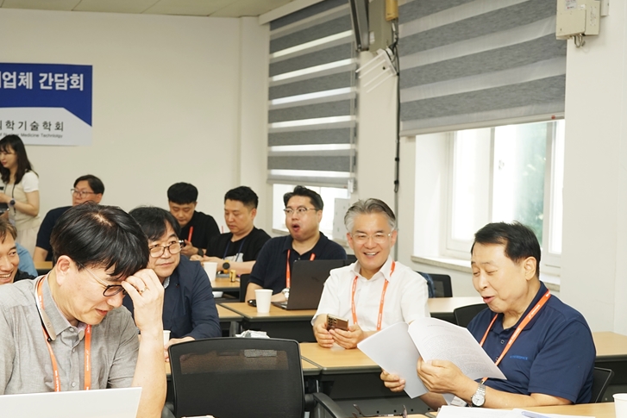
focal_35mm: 66
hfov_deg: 30.4
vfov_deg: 20.6
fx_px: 1150
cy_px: 229
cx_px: 226
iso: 400
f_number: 6.3
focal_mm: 48
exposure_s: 1/100
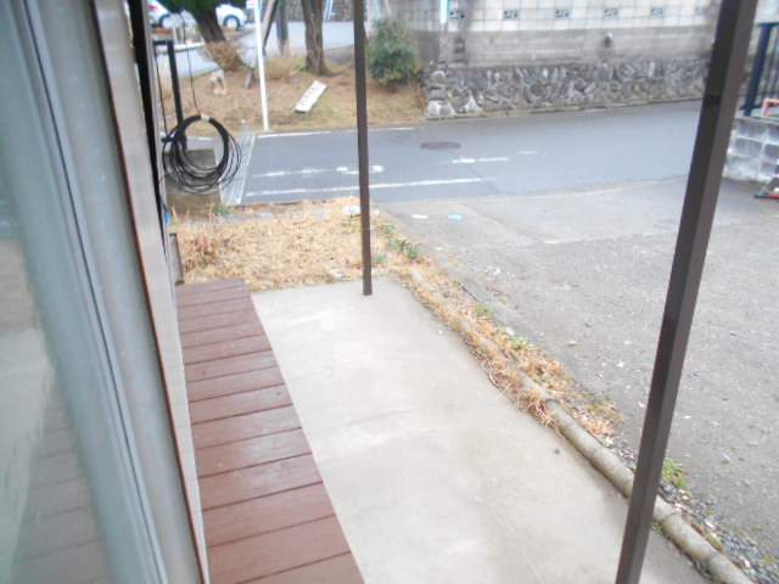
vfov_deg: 53.1
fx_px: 585
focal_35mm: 26
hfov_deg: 67.3
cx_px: 390
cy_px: 292
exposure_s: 1/30
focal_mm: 4.6
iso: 400
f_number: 3.2
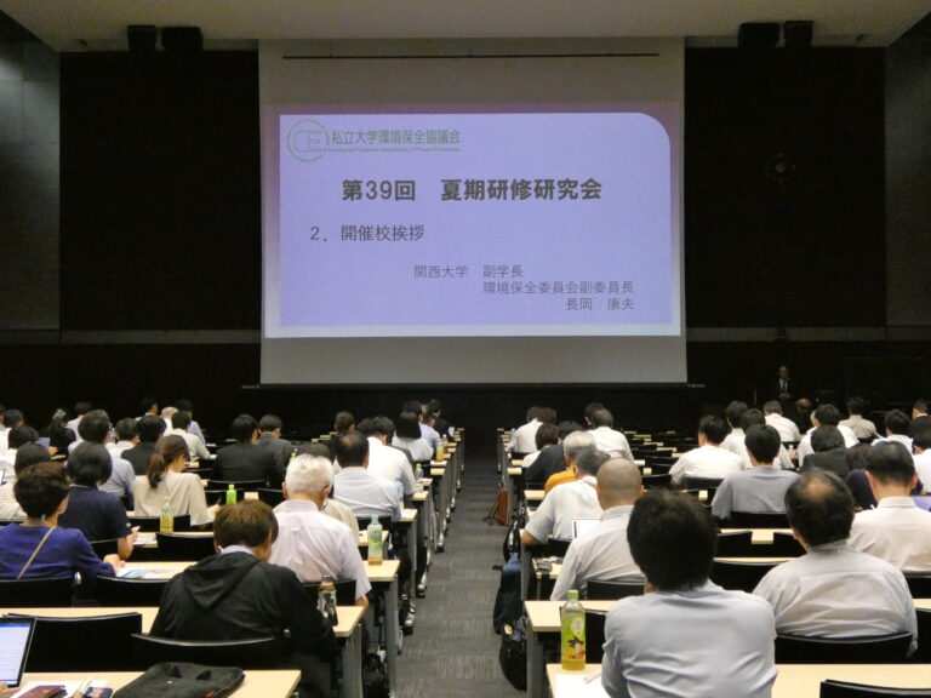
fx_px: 1156
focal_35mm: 43
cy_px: 349
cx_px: 466
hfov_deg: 43.9
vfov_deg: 33.6
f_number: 3.7
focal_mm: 7.8
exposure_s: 1/80
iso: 1600
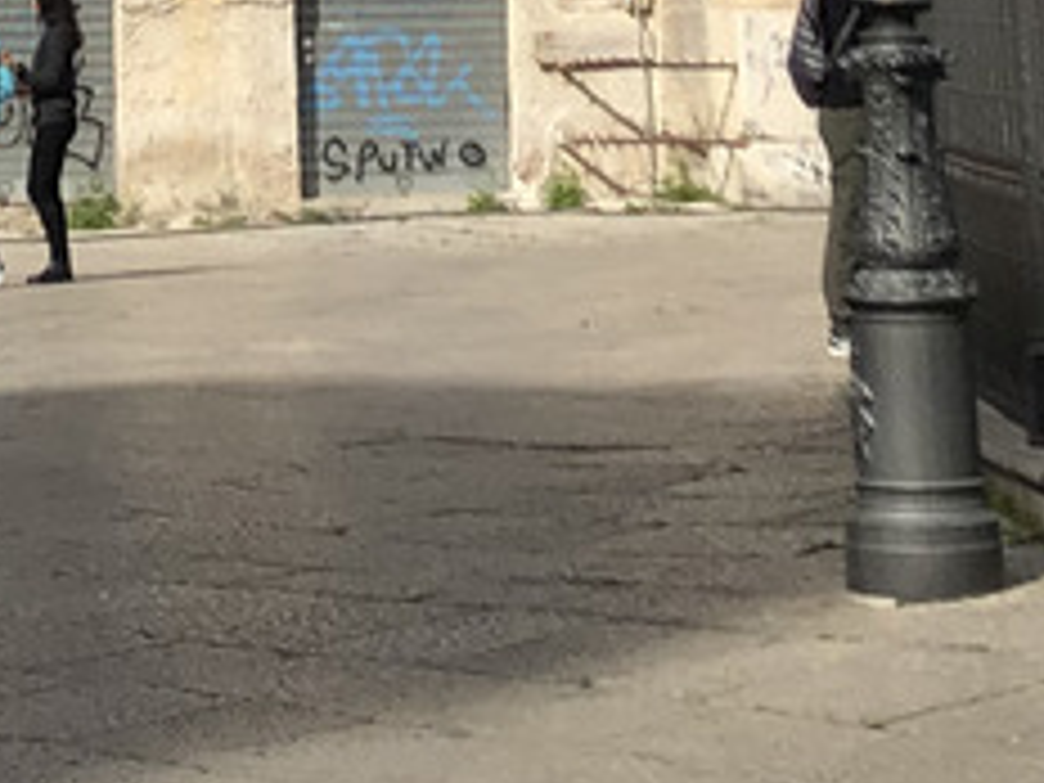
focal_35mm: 145
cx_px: 292
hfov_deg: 13.6
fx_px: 4373
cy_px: -1030
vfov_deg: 9.3
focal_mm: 4
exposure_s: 1/3205
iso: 25
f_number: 1.8
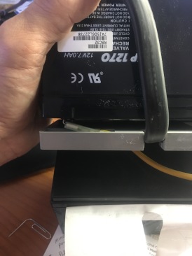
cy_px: 128
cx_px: 96
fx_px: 215
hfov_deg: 48.2
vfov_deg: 61.7
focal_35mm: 29
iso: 200
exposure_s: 1/15
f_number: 2.2
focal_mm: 4.15
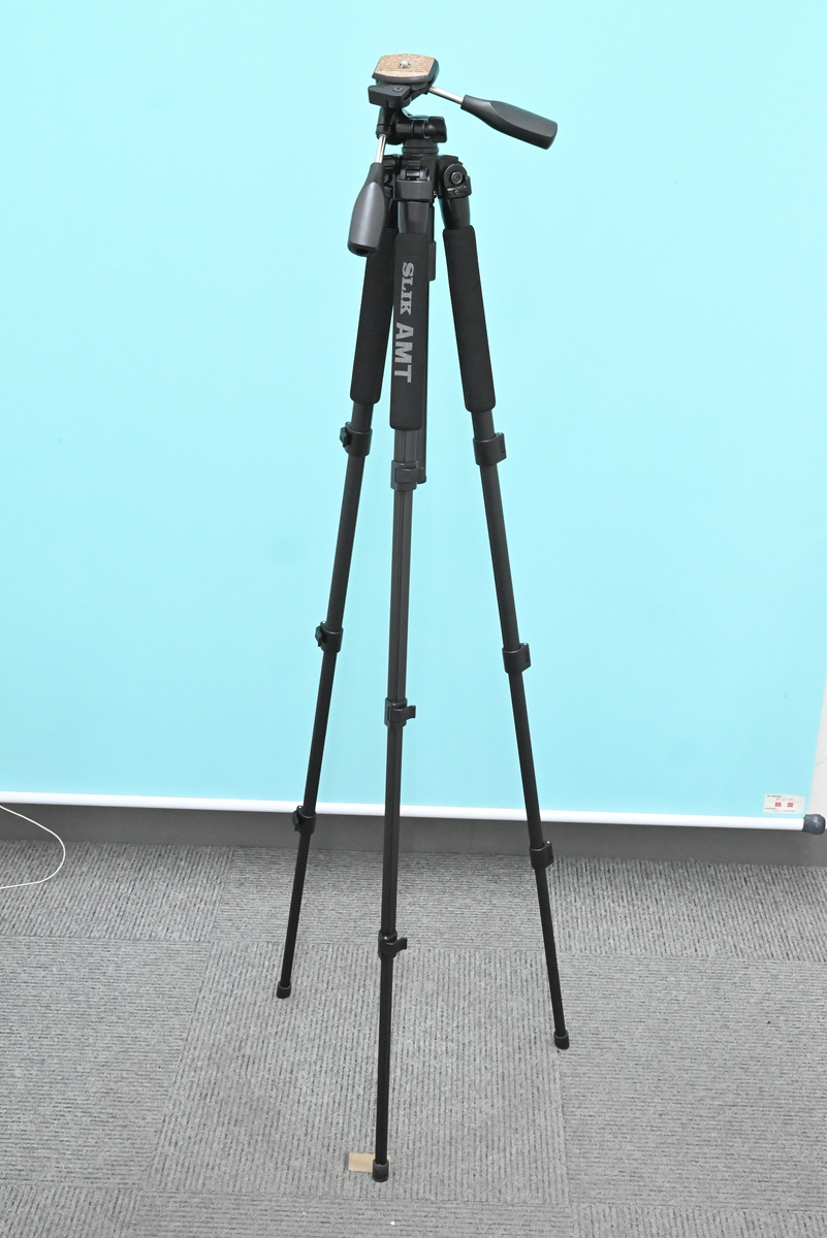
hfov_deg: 31.2
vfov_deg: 45.4
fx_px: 1480
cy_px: 619
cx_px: 414
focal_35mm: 43
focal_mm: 43
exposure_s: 1/50
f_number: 16
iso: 12800
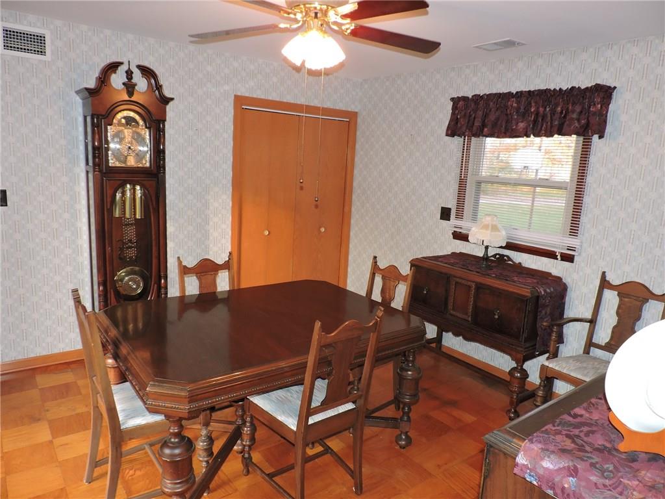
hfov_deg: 71.6
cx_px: 332
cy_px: 250
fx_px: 461
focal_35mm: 24
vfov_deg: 56.8
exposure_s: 1/30
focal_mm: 4.3
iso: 200
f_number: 3
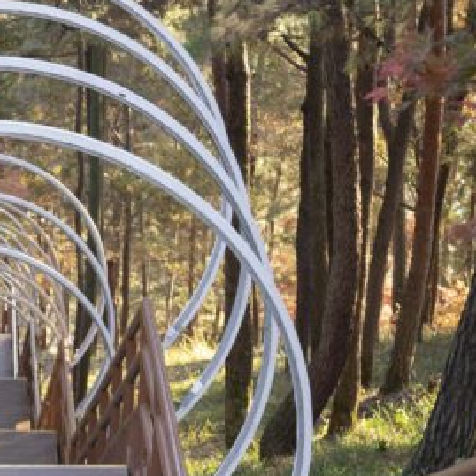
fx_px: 2365
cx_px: -13
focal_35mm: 152
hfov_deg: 11.4
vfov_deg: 11.5
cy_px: 241
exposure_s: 1/160
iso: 1600
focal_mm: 47
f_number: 5.6
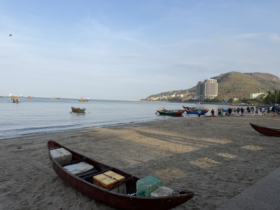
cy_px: 105
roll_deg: -0.9
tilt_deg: -0.9
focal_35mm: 24
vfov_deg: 56.8
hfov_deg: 71.6
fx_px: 194
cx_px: 140
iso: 80
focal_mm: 6.76
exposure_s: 1/3425
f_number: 1.78
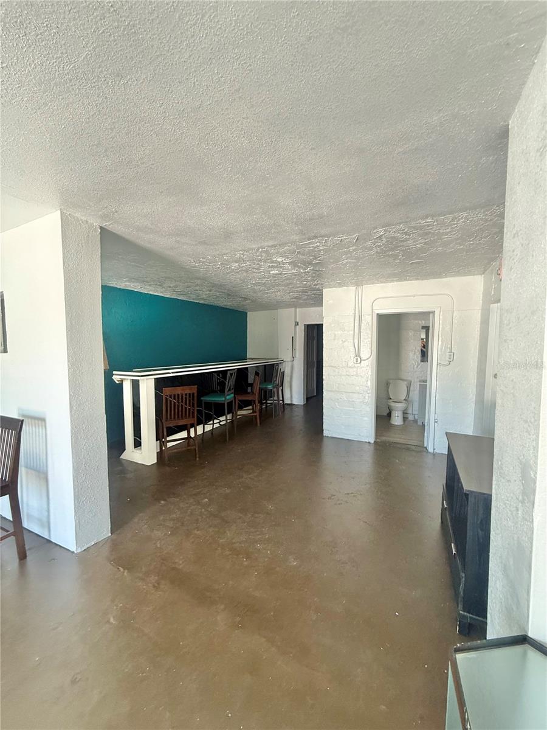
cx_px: 274
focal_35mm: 14
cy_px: 365
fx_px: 295
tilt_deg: -1.5
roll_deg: -0.1
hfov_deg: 85.7
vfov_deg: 102.1
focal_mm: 2.22
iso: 200
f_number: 2.2
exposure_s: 1/60
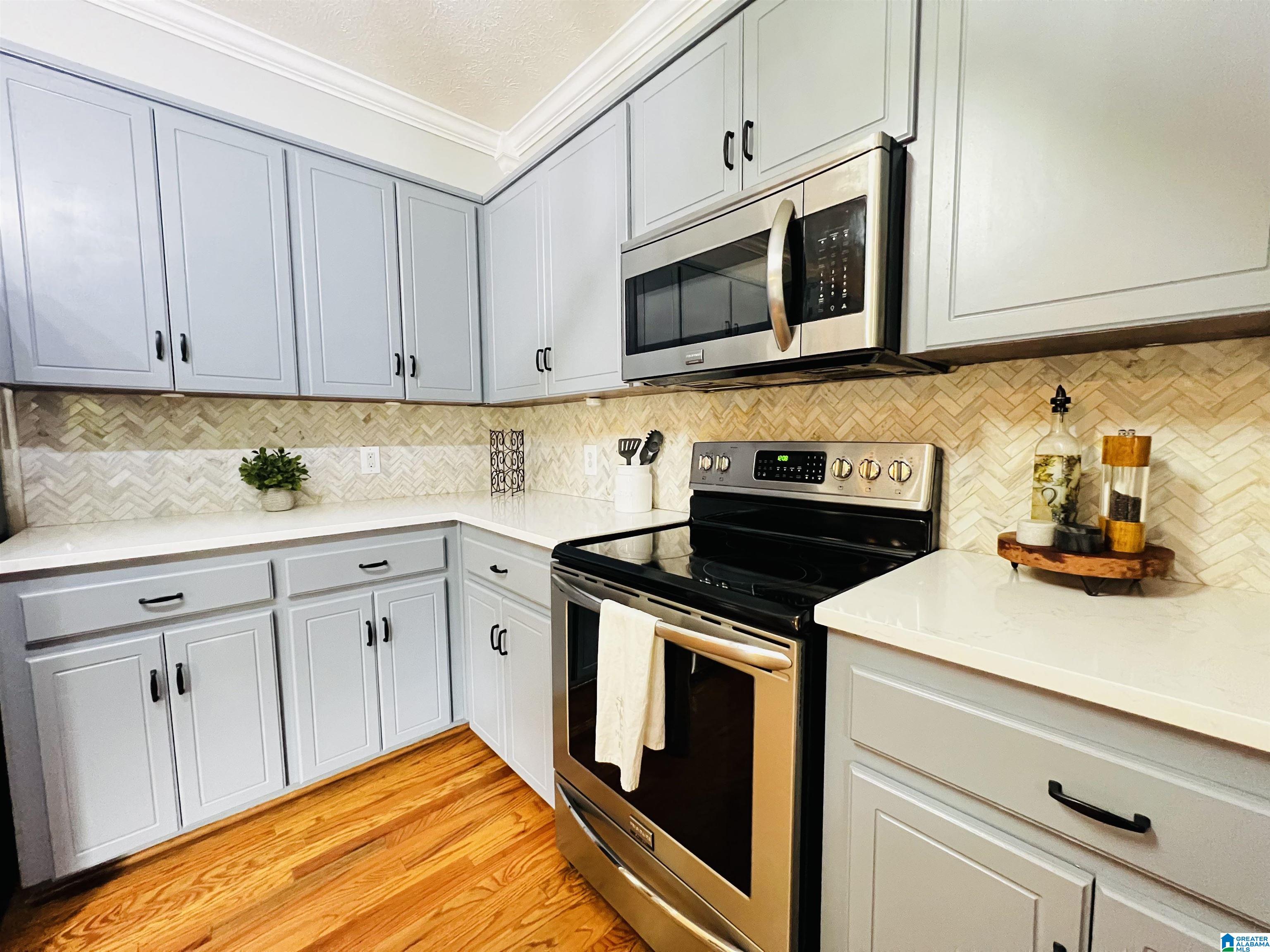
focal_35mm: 13
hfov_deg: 106.2
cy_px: 476
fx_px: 477
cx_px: 635
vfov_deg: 89.9
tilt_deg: -5.6
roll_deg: +0.3
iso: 1000
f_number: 1.8
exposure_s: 1/40
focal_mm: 1.57
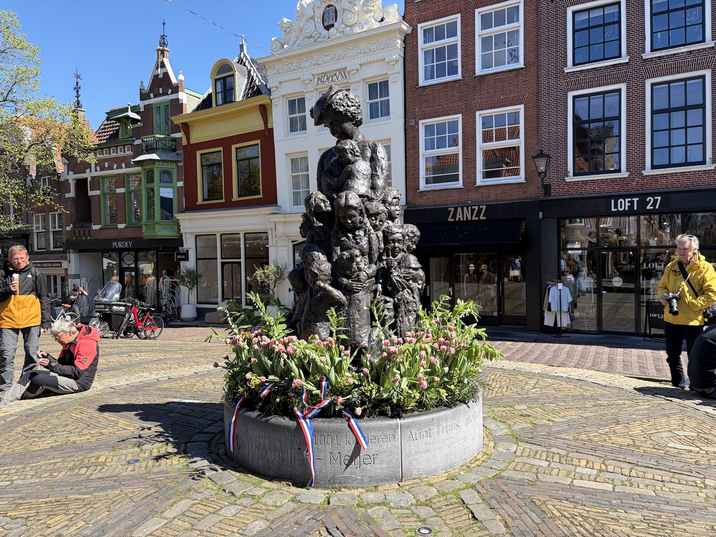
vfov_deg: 53.1
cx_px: 358
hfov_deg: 67.3
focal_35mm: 26
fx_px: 538
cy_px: 268
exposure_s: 1/1484
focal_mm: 5.96
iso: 50
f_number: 1.6
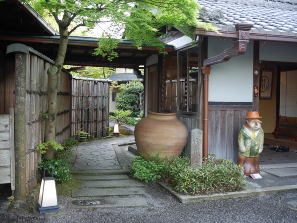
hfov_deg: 46.8
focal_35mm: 40
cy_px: 112
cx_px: 148
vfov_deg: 36.0
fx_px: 343
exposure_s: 1/125
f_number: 2
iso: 200
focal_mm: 20
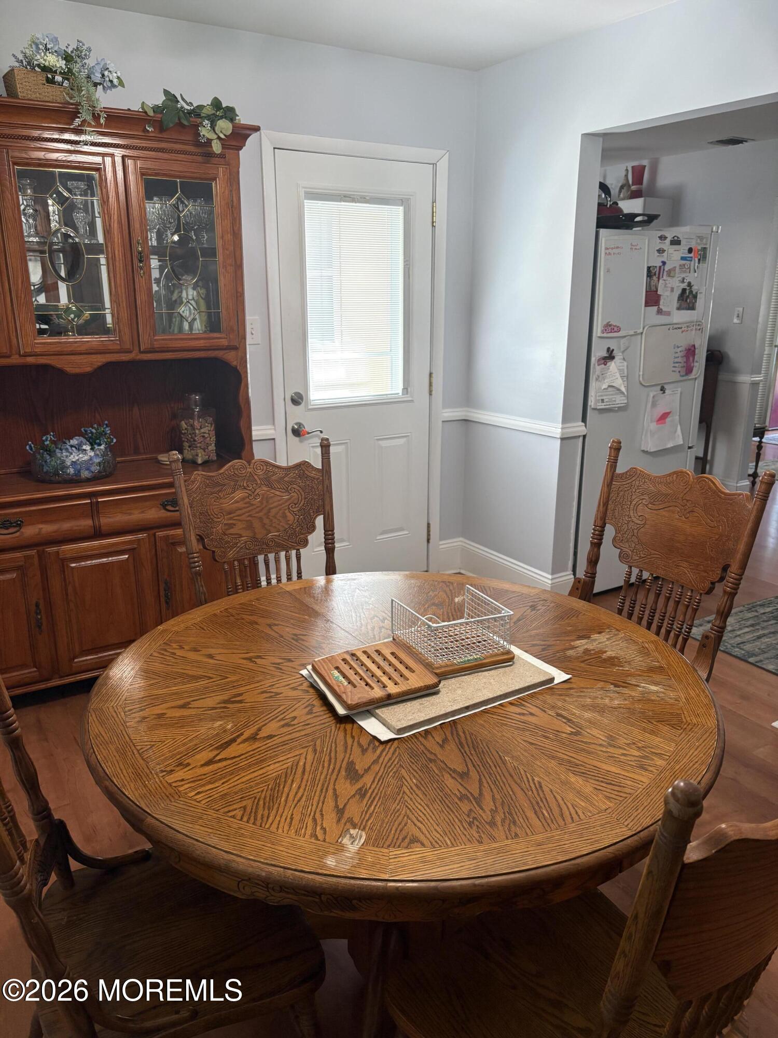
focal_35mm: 26
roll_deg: +0.2
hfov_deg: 53.1
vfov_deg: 67.3
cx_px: 389
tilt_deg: -15.7
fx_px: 779
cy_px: 519
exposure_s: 1/60
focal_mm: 5.96
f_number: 1.6
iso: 160
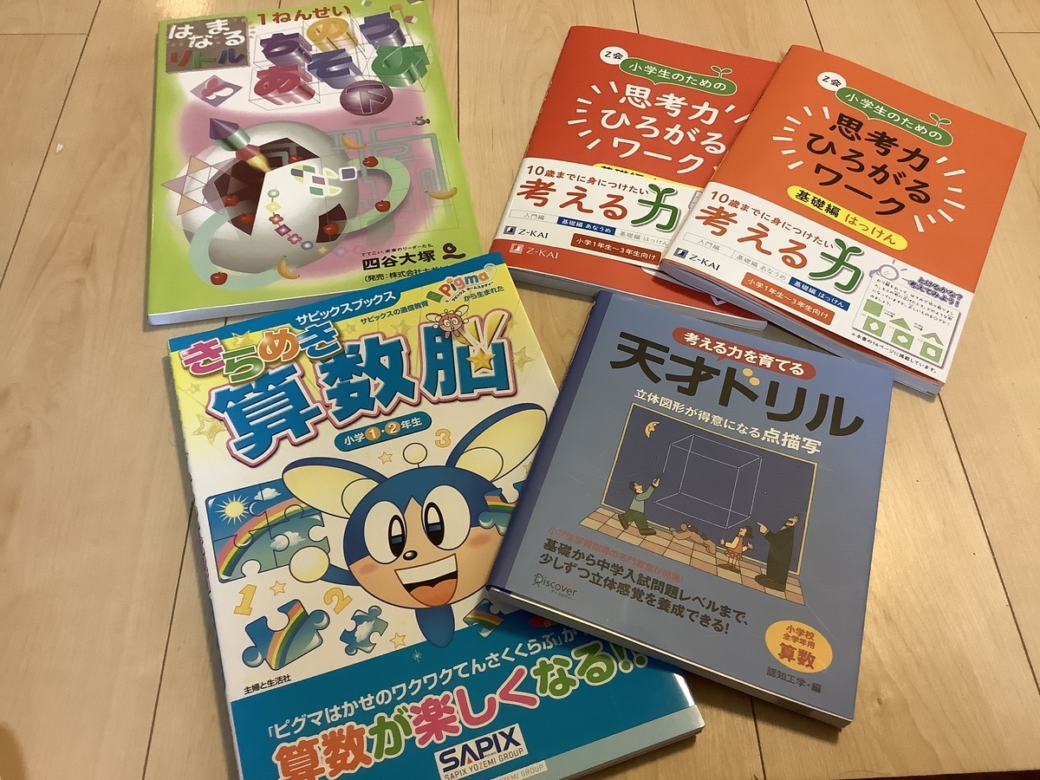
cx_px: 520
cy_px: 390
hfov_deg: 58.4
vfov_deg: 45.4
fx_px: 931
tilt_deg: -56.8
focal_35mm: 31
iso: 200
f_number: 2.4
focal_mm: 3.3
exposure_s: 1/50
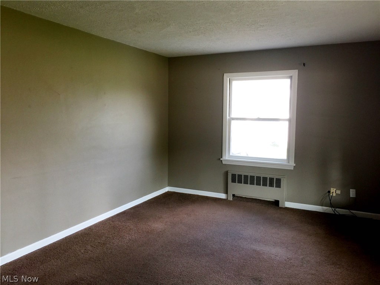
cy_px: 142
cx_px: 190
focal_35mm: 29
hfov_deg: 61.7
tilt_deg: -5.6
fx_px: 318
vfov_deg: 48.2
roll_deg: -0.9
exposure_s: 1/40
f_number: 2.2
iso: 40
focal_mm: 4.15
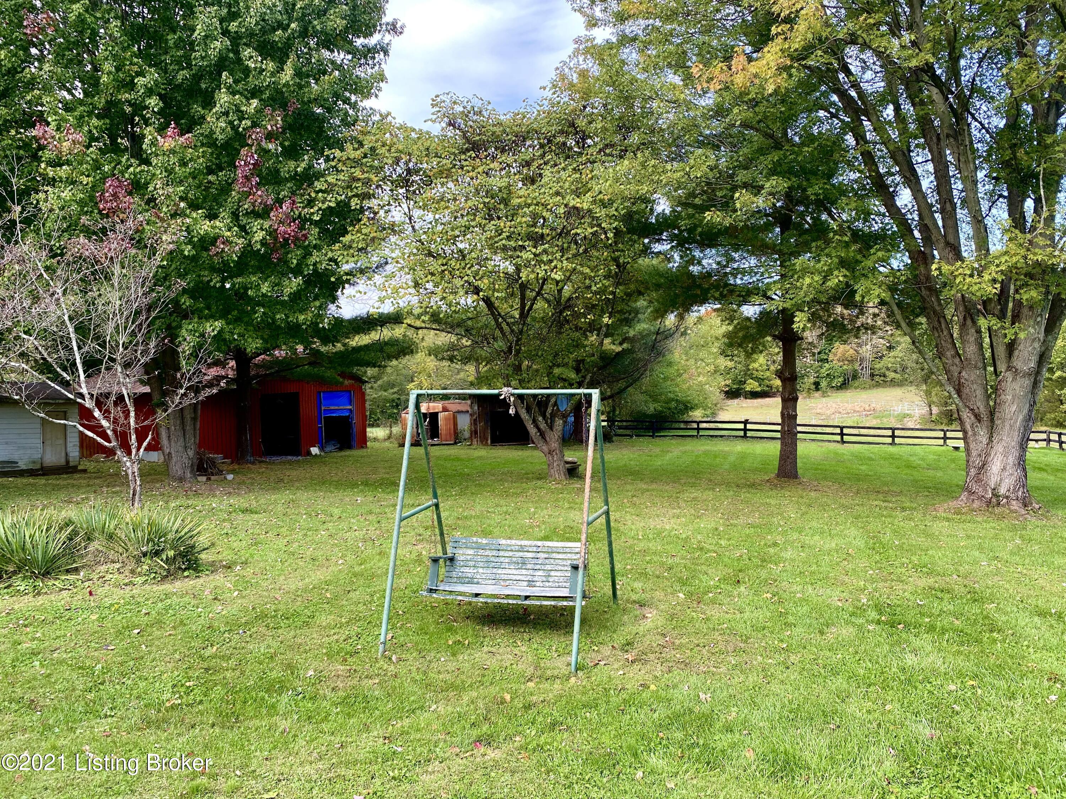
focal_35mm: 26
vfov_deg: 53.1
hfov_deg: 67.3
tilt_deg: -2.4
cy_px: 400
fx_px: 801
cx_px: 533
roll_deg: +2.3
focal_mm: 4.25
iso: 32
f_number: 1.8
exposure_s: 1/315
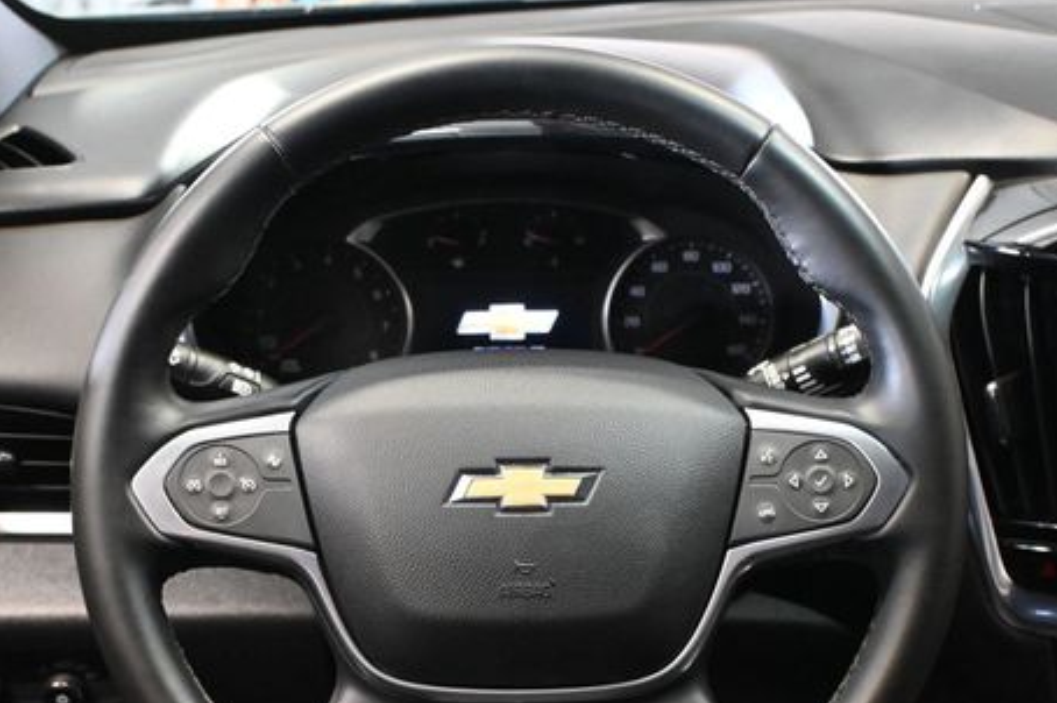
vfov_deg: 24.0
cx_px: 515
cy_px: 489
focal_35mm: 56
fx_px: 1645
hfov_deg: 35.6
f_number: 4.5
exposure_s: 1/60
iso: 5600
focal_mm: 26.5
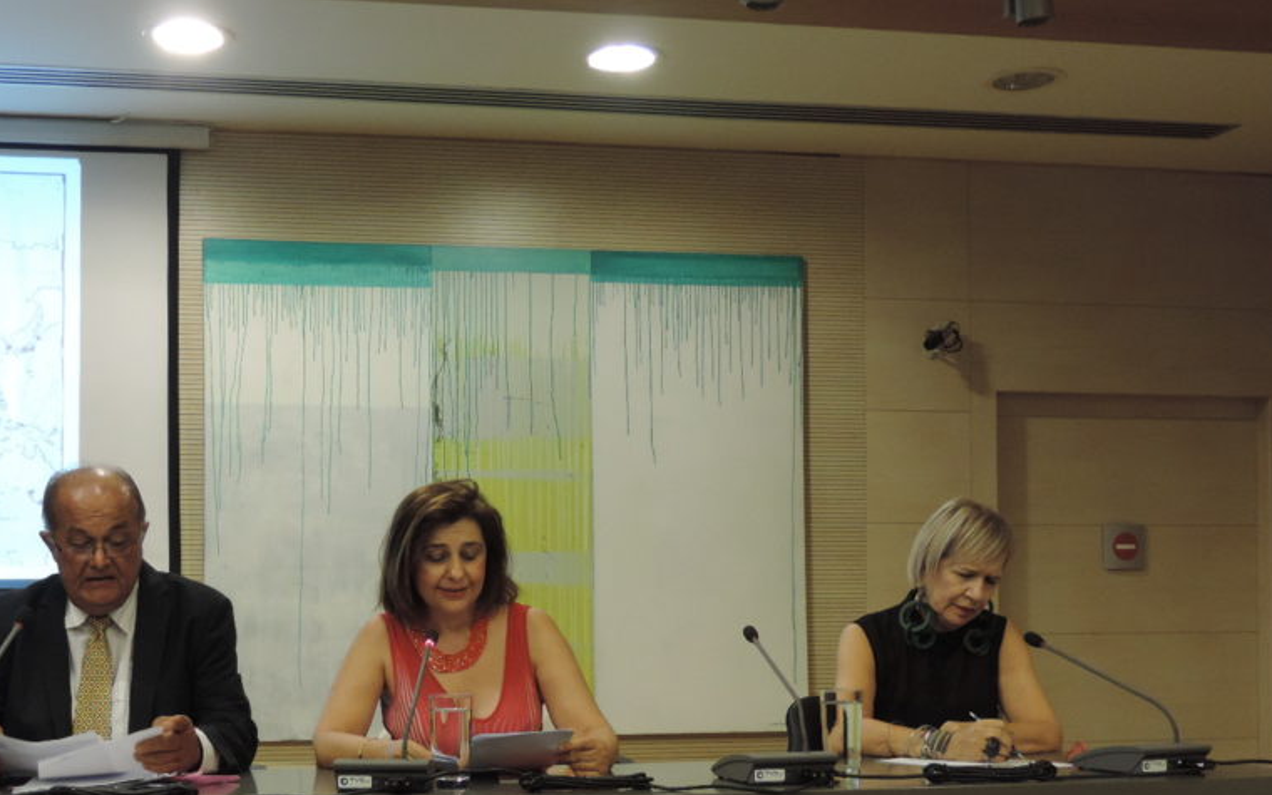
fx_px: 1733
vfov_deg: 25.6
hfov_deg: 40.0
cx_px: 465
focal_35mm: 50
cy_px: 576
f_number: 3.3
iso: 400
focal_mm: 6.2
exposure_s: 1/40
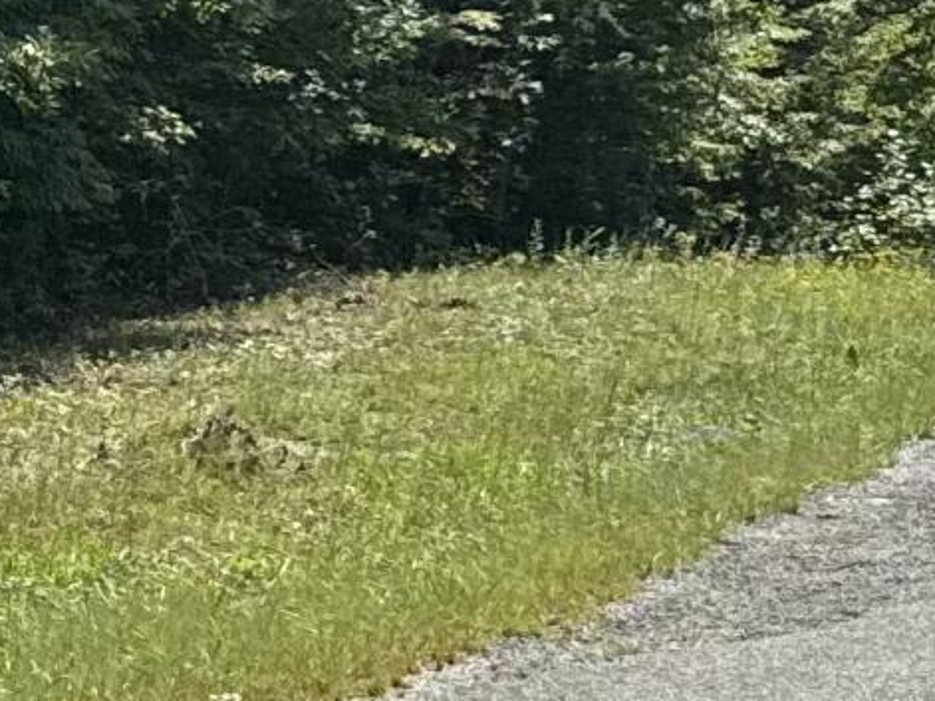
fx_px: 4132
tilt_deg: -5.8
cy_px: 250
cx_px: -941
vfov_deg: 9.7
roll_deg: -0.4
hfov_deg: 11.6
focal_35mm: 153
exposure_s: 1/2801
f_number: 1.78
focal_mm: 6.76
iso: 80
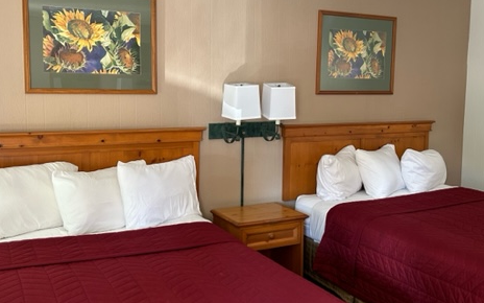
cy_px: 130
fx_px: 501
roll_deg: -0.8
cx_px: 246
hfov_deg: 51.5
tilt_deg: -5.0
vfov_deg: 33.5
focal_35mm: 38
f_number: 1.5
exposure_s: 1/60
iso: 160
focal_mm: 5.7
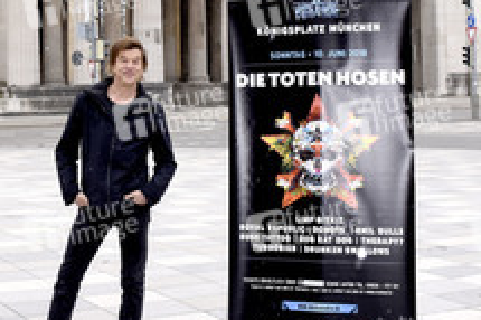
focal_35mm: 63
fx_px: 841
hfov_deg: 31.3
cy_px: 58
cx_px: 111
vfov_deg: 21.2
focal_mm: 20
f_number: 6.3
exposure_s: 1/160
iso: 200
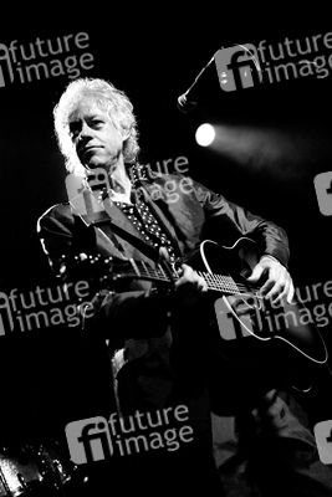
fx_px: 691
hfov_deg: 27.0
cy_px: 248
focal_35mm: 50
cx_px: 166
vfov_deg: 39.6
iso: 5000
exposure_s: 1/320
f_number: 2.8
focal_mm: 50
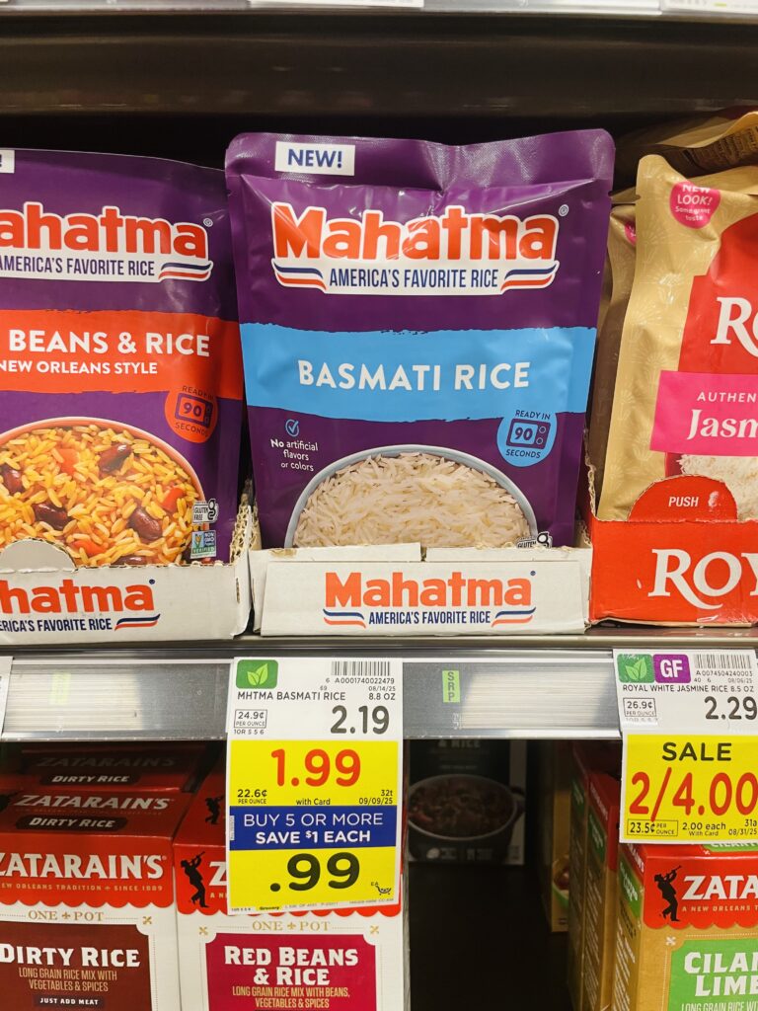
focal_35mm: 26
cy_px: 506
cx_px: 379
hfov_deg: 53.1
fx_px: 759
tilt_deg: -10.2
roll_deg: +0.5
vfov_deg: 67.3
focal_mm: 4.2
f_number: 1.6
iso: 100
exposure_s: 1/44
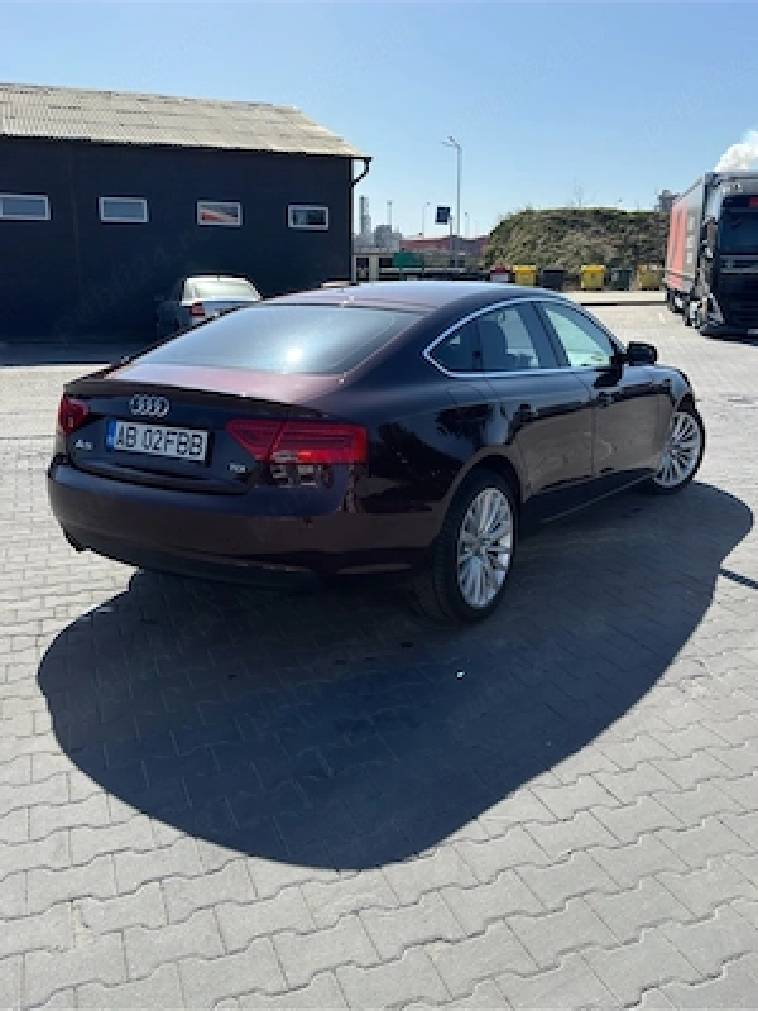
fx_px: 876
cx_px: 379
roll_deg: -2.1
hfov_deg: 46.8
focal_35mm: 30
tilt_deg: -13.9
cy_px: 506
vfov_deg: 60.0
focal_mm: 6.76
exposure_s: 1/7937
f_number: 1.78
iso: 100
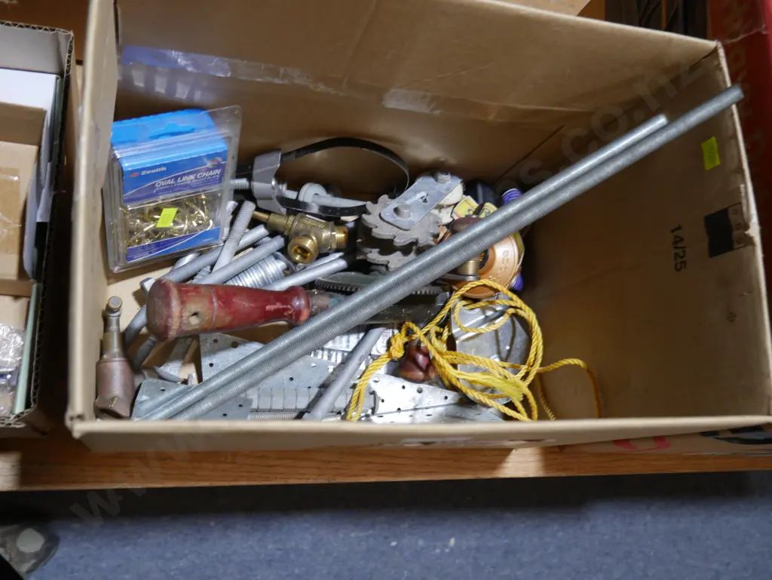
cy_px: 290
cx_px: 386
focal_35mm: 32
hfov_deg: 56.8
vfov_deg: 44.2
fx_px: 714
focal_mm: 16
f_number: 3.6
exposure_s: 1/60
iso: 320
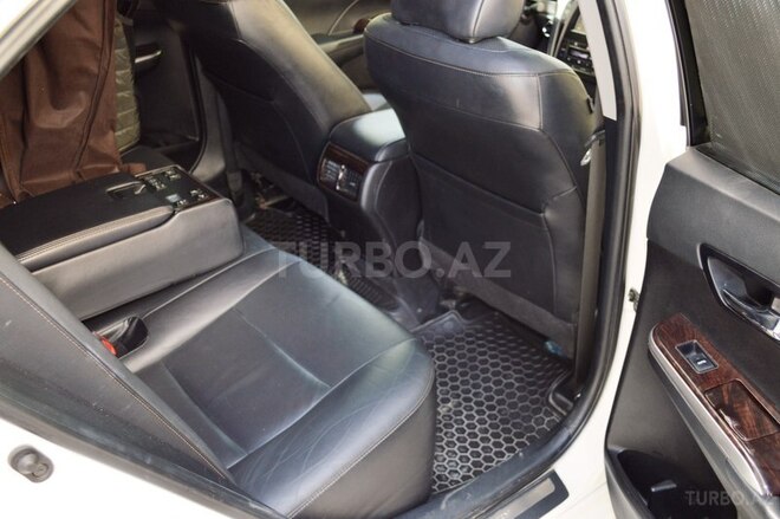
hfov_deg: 53.2
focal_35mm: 36
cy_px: 260
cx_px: 390
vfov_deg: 36.8
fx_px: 779
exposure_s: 1/100
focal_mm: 24
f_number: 4
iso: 400
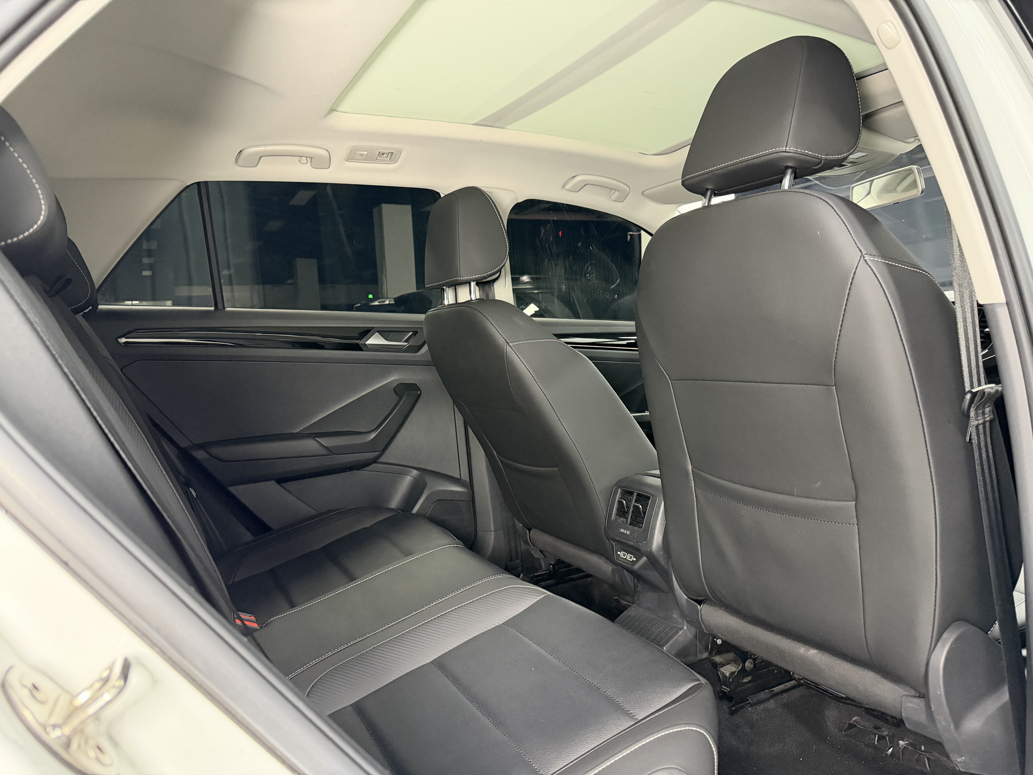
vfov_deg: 56.8
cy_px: 388
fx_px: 716
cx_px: 516
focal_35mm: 24
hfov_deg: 71.6
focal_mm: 6.76
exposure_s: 1/50
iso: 800
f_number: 1.78
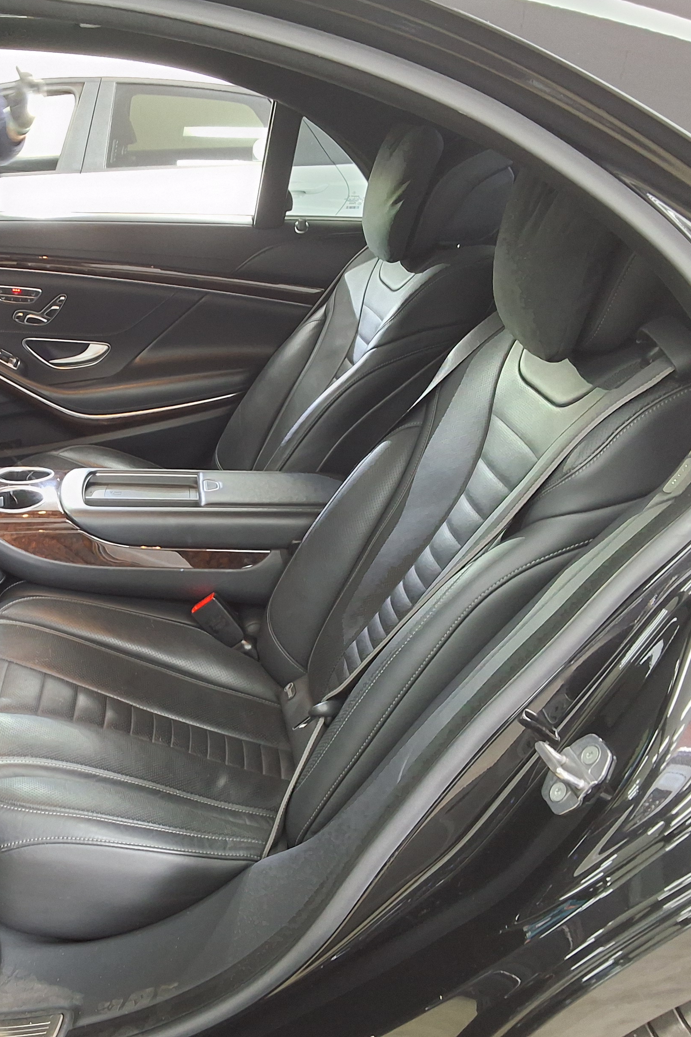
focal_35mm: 39
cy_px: 517
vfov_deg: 49.6
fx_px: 1123
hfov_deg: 33.0
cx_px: 117
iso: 160
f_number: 1.9
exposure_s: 1/40
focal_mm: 2.91
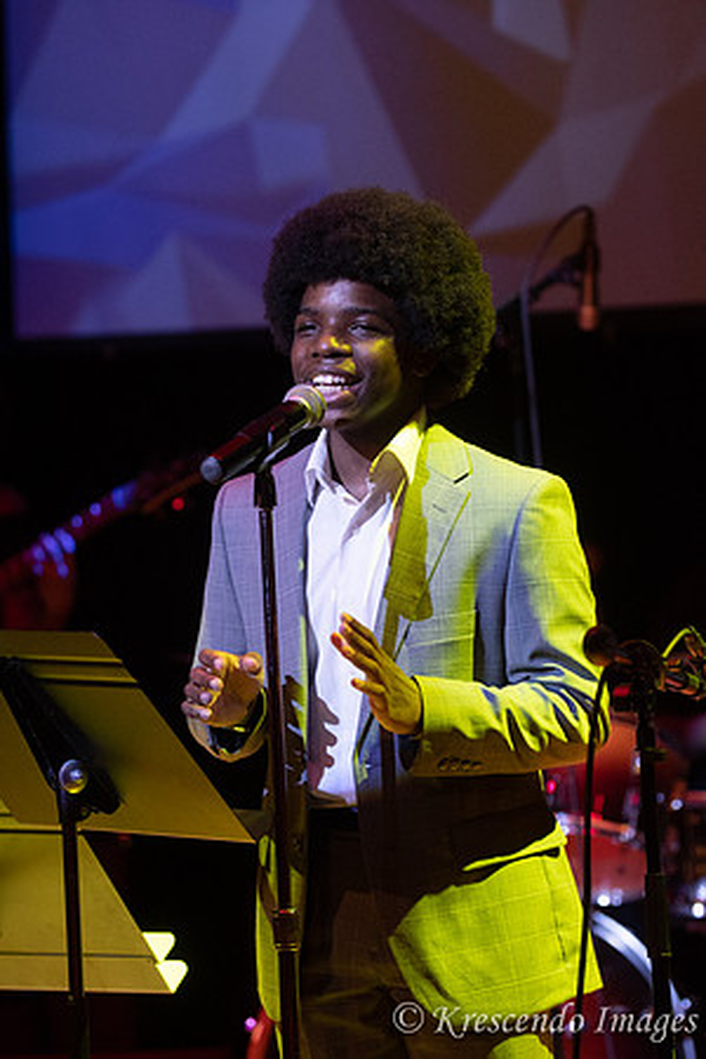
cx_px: 353
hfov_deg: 8.3
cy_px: 530
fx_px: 4853
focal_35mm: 165
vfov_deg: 12.5
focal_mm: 110
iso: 1600
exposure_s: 1/200
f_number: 2.8
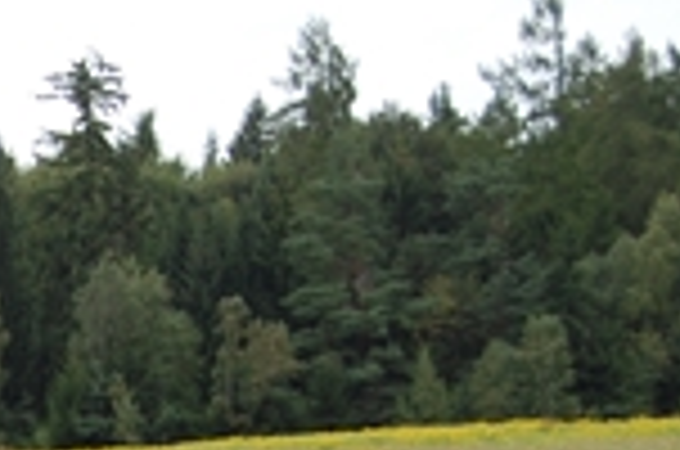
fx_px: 3185
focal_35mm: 169
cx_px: -324
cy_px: 626
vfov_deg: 8.0
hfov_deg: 11.7
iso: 200
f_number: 5.6
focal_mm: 34
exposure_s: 1/125
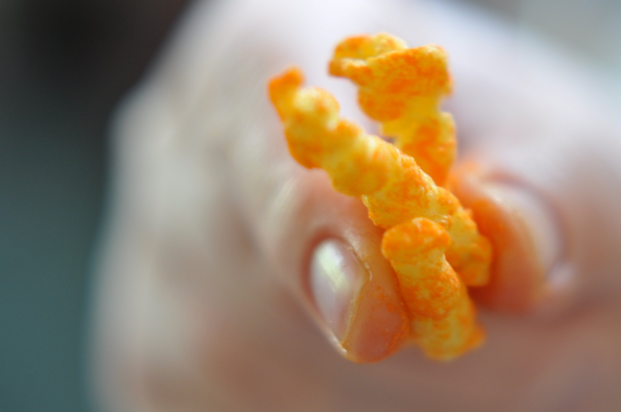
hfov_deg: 27.0
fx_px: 1292
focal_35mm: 75
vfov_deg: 18.1
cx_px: 310
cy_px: 206
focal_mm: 50
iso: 280
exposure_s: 1/30
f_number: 1.8
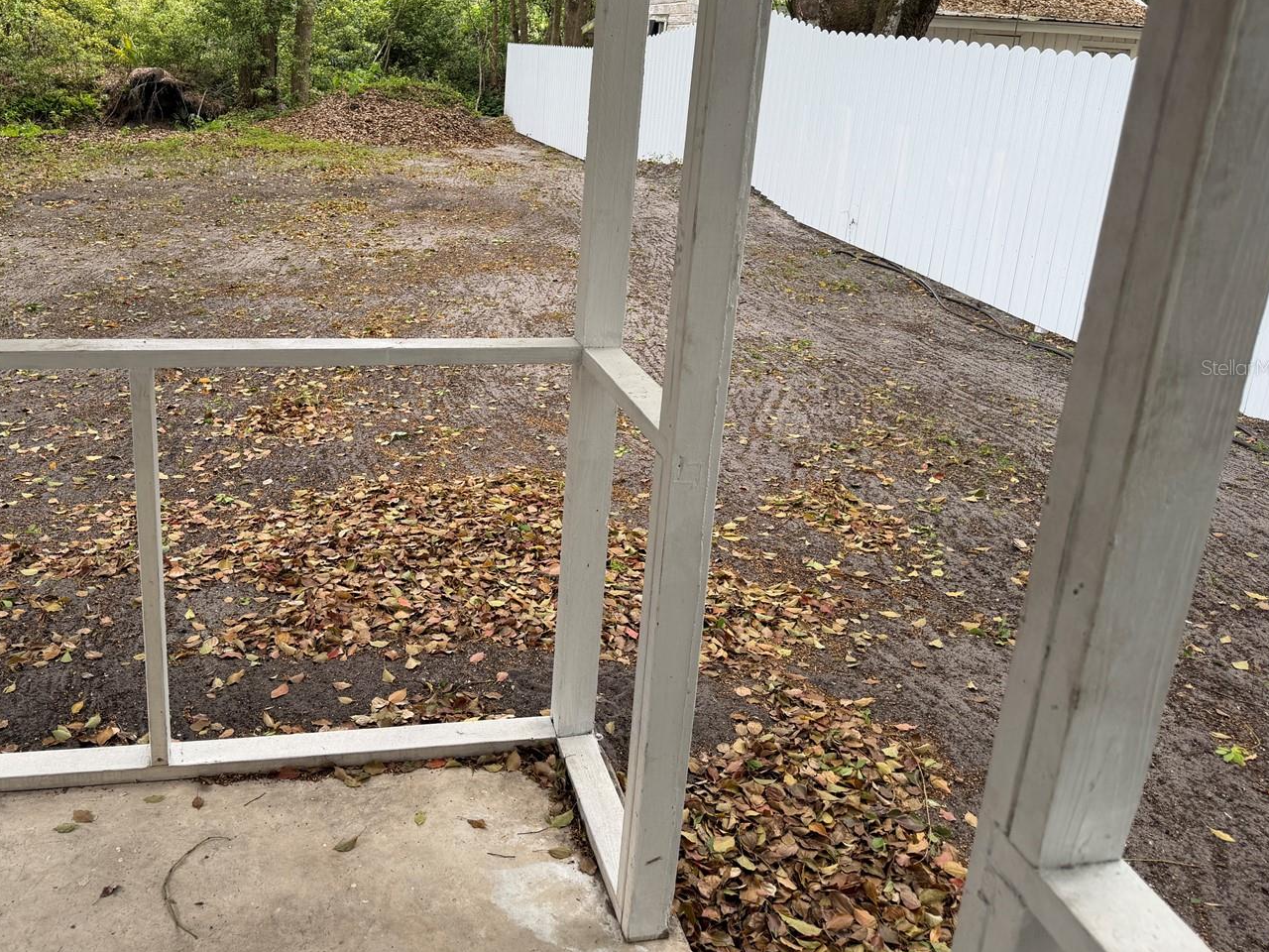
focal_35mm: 30
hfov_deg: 59.4
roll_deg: -2.3
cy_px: 367
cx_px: 502
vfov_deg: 46.5
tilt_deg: -18.1
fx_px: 1100
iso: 64
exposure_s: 1/235
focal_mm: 6.76
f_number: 1.78
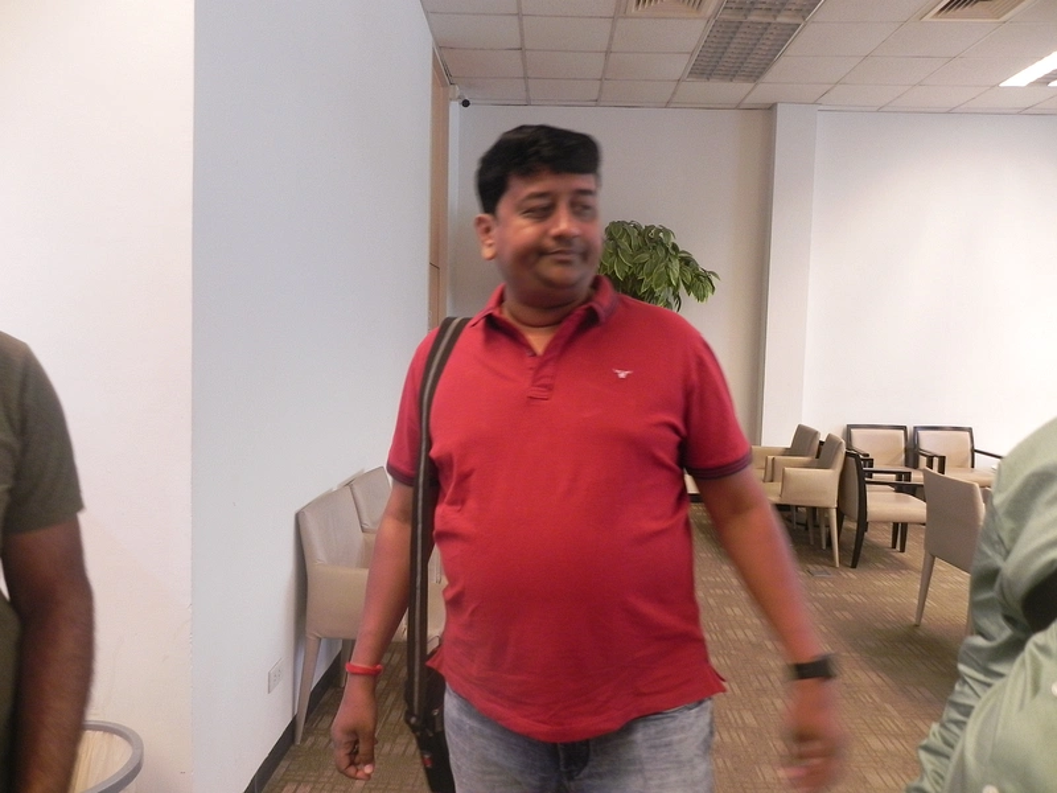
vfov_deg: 53.1
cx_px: 528
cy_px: 396
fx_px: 794
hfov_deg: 67.3
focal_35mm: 26
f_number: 2.8
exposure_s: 1/24.4
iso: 241
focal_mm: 4.6
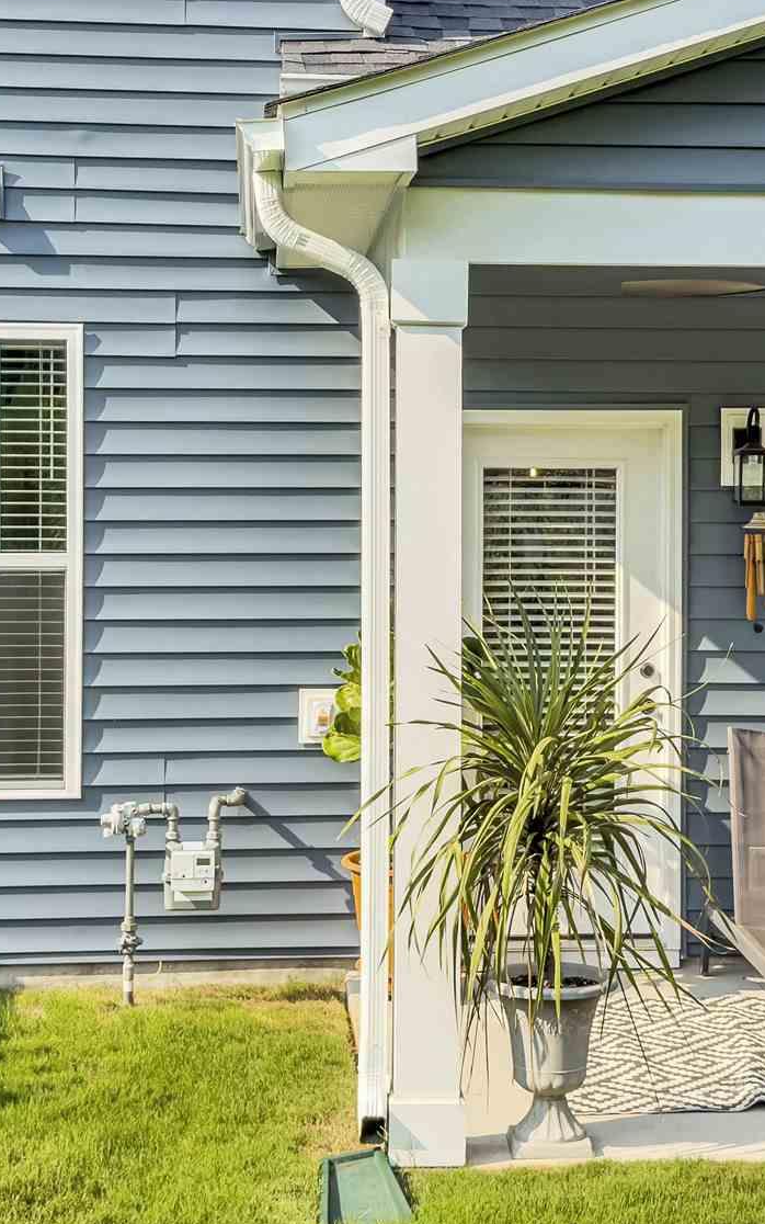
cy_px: 491
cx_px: 481
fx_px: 2334
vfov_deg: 29.3
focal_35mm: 70
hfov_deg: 18.6
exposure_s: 1/2500
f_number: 1.8
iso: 64
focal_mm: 6.76
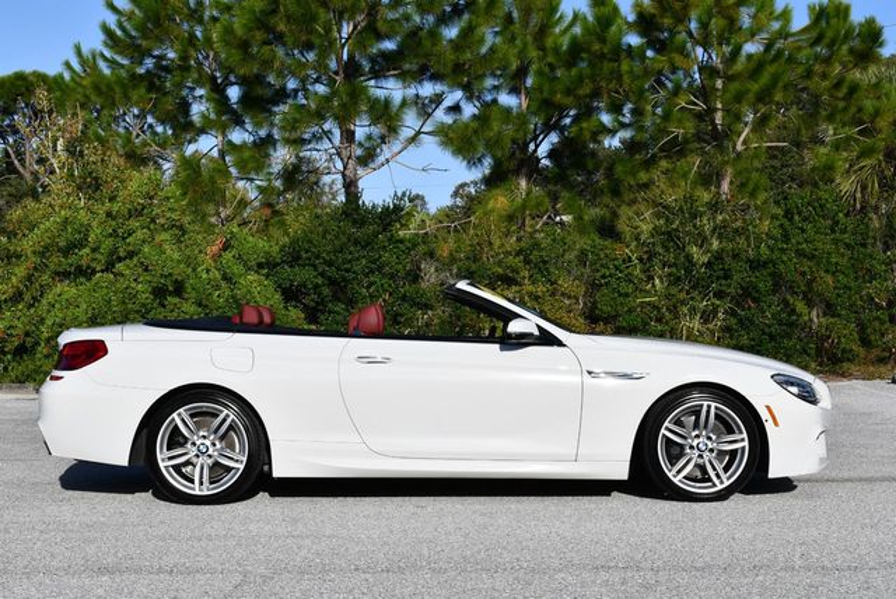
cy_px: 300
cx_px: 448
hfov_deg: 34.5
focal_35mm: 58
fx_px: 1445
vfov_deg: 23.4
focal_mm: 29
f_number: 9
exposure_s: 1/320
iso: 100
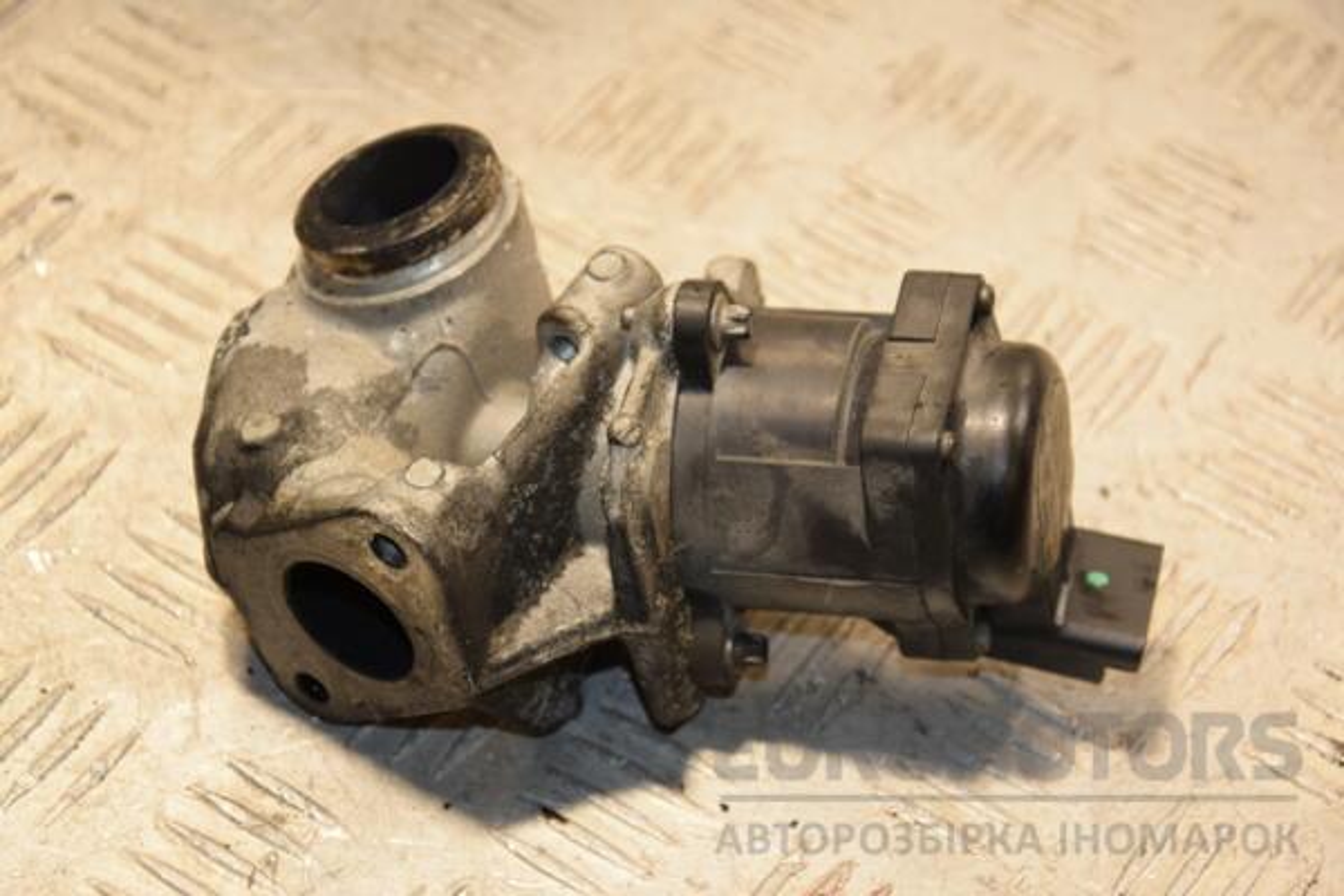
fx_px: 4480
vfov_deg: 11.4
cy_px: 448
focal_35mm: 120
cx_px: 672
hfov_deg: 17.1
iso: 800
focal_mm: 80
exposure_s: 1/125
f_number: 5.3
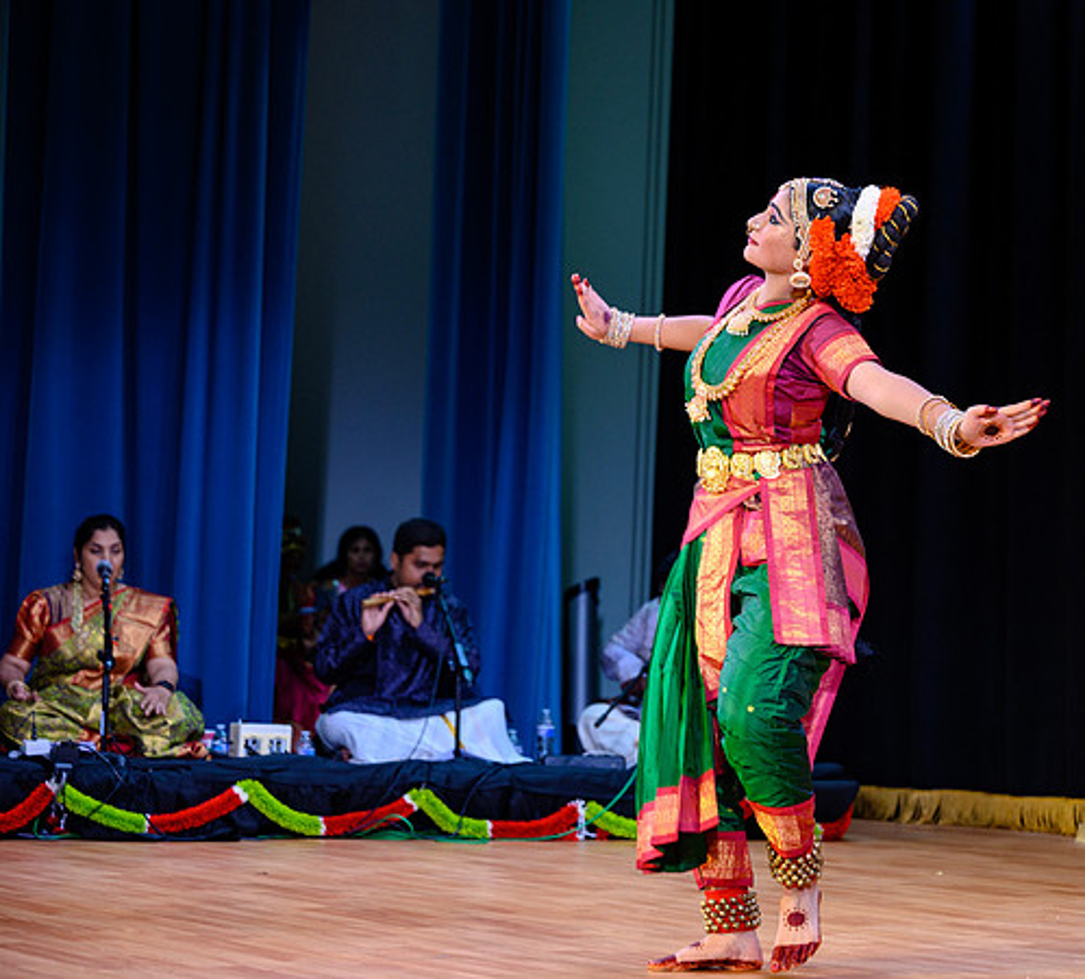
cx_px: 768
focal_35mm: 88
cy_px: 467
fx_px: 2987
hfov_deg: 20.5
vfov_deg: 18.6
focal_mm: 70
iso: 800
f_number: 3.2
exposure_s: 1/320
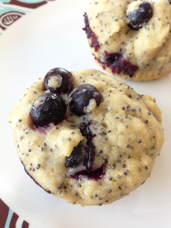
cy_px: 114
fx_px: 217
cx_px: 86
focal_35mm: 33
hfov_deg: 42.9
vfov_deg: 55.4
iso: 200
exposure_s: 1/20
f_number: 2.4
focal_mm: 4.13
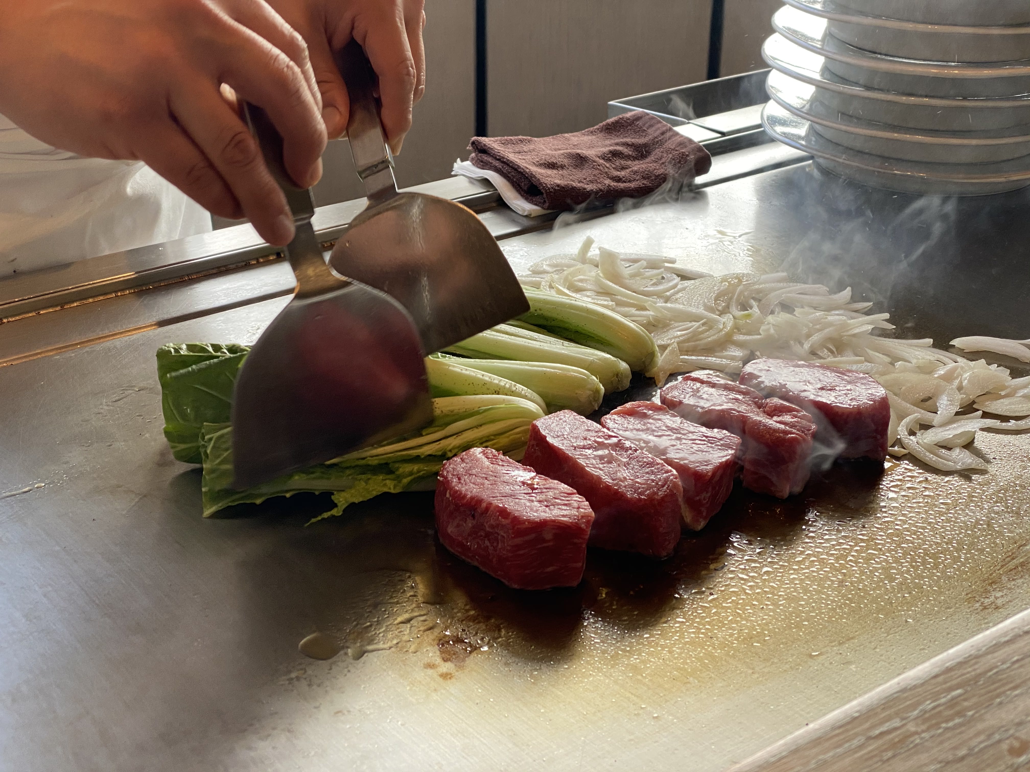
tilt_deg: -26.9
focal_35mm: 52
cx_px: 515
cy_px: 386
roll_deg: -0.8
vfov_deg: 28.0
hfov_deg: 36.8
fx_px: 1547
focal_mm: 6
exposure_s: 1/120
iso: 64
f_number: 2
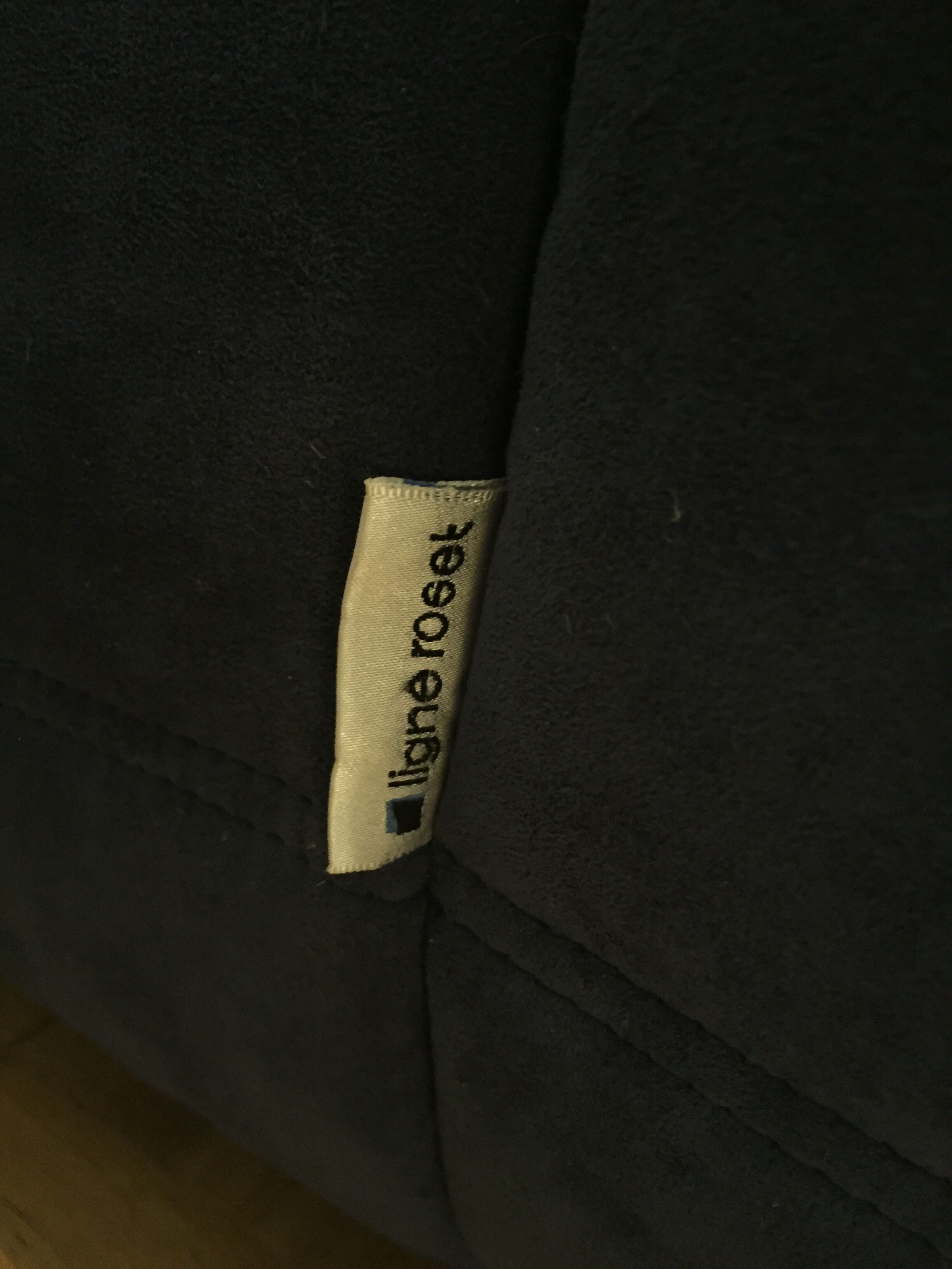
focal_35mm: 29
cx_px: 476
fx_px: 1063
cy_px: 634
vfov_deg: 61.7
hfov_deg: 48.2
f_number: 2.2
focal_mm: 4.15
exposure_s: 1/17
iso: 500
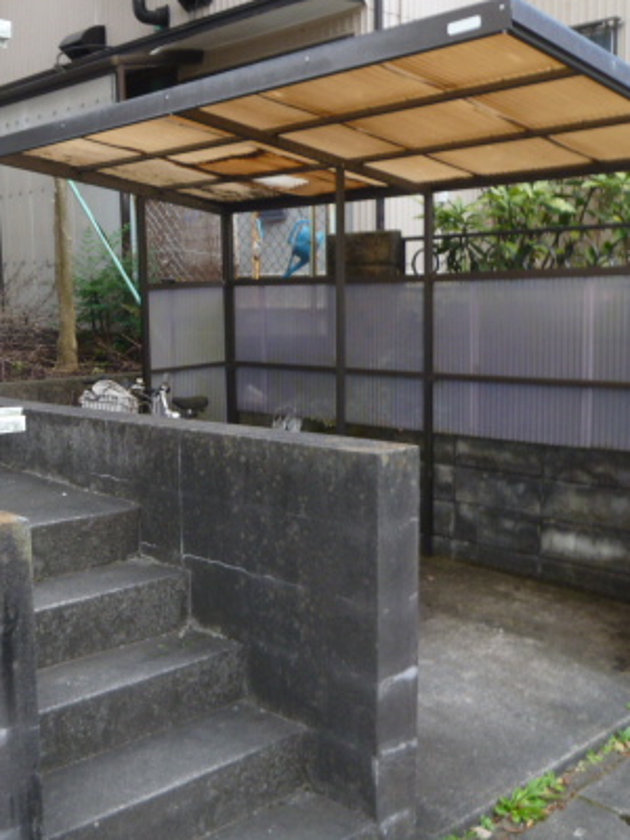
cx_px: 134
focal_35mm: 40
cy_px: 439
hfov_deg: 34.9
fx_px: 971
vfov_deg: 46.8
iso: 100
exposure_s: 1/30
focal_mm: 4.5
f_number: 2.8
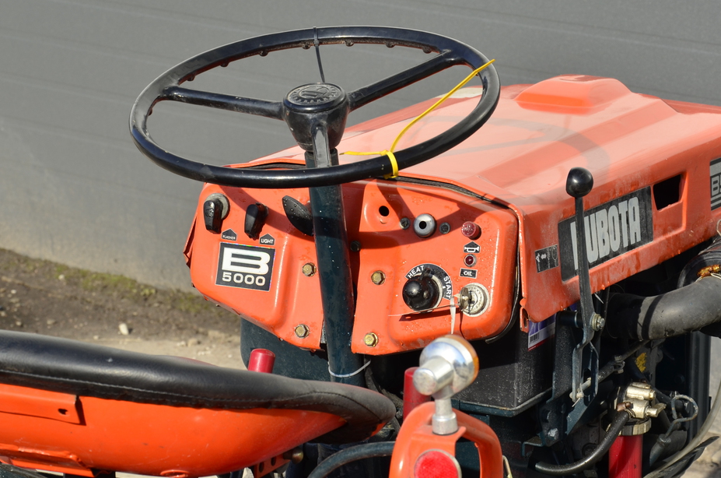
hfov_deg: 14.2
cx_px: 347
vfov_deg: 9.4
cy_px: 315
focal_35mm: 145
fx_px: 2898
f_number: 10
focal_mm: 70
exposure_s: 1/250
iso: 125
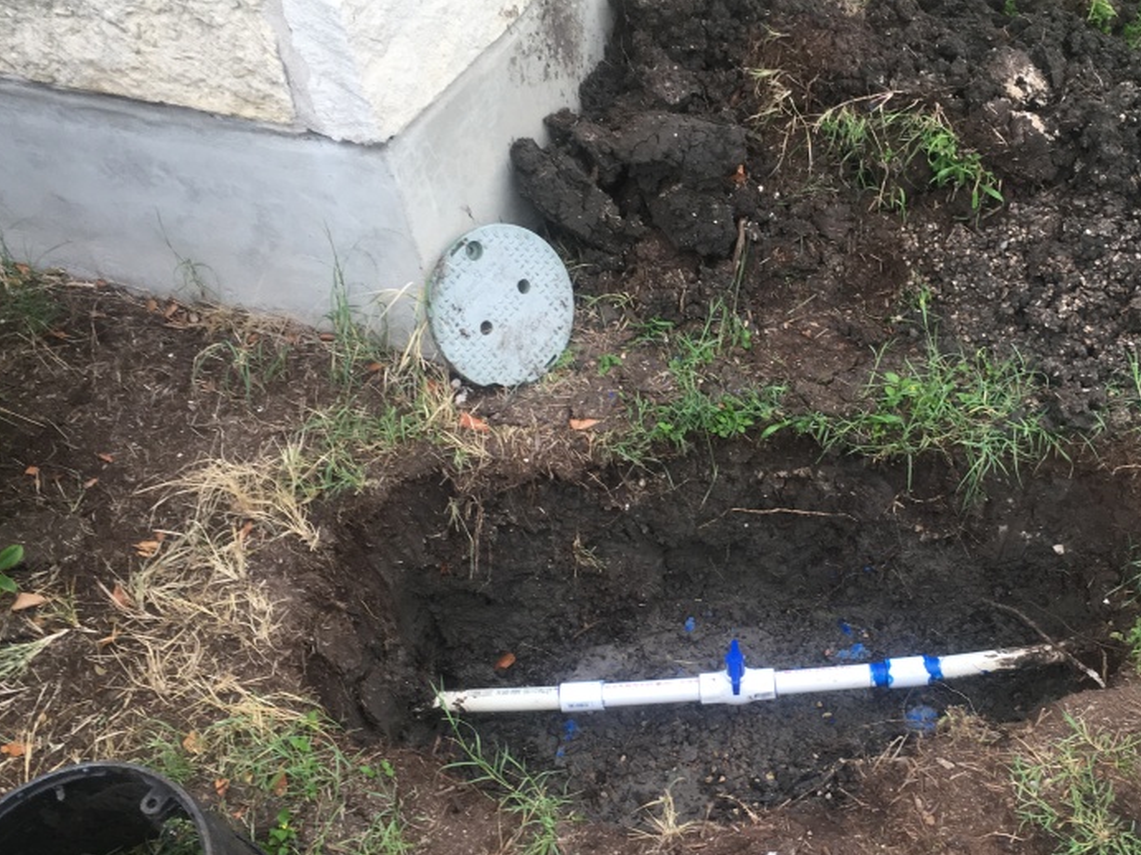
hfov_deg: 43.4
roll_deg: +4.5
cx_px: 731
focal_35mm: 43
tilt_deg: -44.3
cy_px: 465
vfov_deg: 33.6
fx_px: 1417
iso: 32
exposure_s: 1/120
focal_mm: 4.15
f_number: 2.2
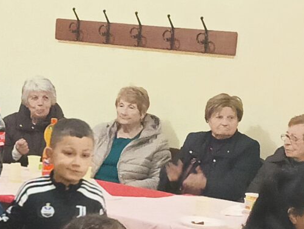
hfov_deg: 13.4
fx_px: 1259
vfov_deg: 10.4
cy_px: 127
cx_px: -47
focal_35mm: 143
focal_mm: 4.05
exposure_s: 1/100
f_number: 1.8
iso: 4000
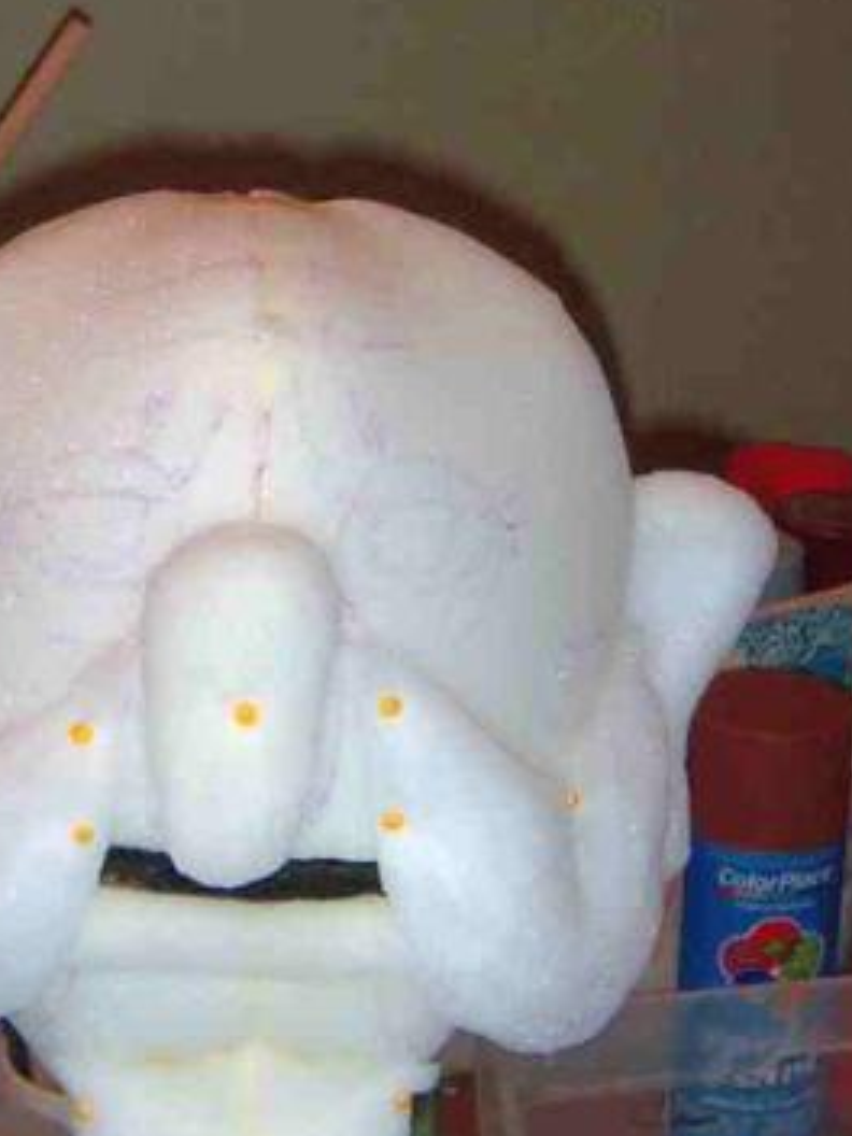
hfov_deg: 21.2
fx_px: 2264
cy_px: 649
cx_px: 274
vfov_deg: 28.1
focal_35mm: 69
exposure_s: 1/60.2
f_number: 3.5
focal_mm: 6.4
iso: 64
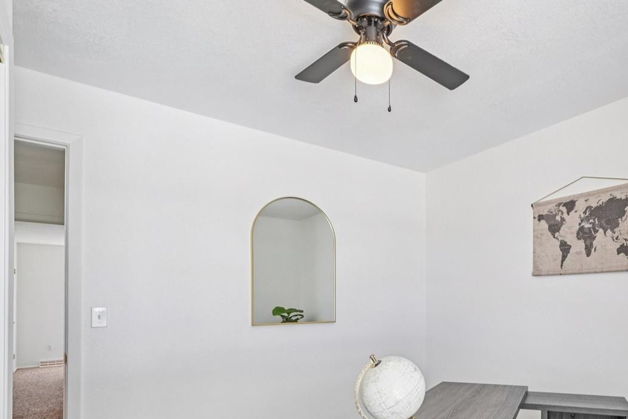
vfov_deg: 53.1
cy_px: 303
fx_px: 401
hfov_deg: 72.7
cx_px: 441
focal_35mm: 23
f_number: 8
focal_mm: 10
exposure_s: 1/25
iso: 800
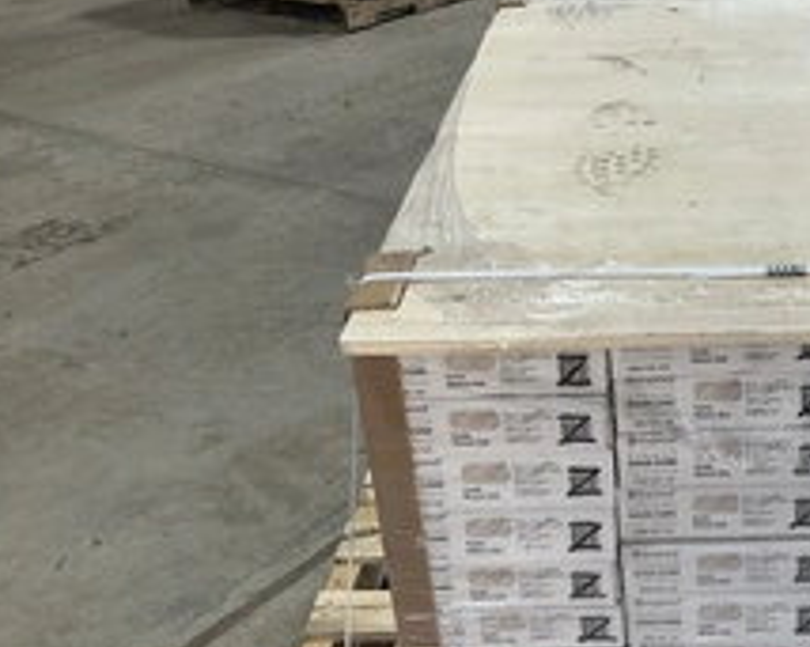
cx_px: 708
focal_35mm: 53
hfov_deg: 33.7
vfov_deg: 28.4
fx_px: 1270
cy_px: 446
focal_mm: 3
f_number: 1.8
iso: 40
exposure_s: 1/60
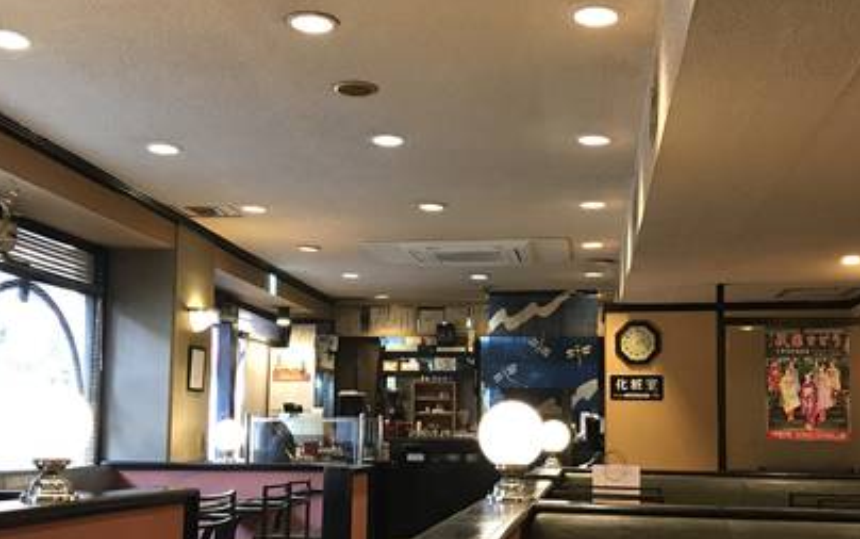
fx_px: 1102
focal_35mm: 47
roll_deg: +0.4
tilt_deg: +5.0
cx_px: 426
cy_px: 354
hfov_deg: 42.6
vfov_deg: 27.3
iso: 100
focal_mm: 3.99
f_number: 1.8
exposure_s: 1/13
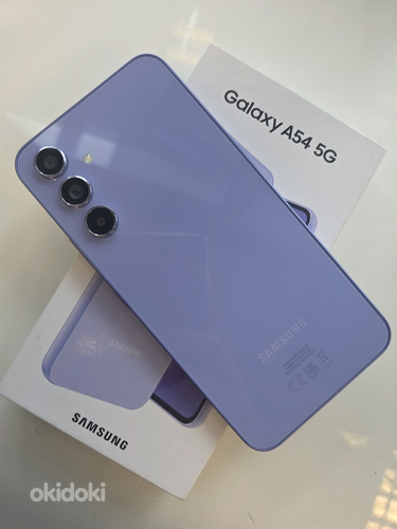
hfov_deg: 58.9
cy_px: 264
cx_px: 198
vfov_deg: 73.9
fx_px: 352
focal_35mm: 23
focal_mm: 6.3
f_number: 1.7
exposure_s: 1/100
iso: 125
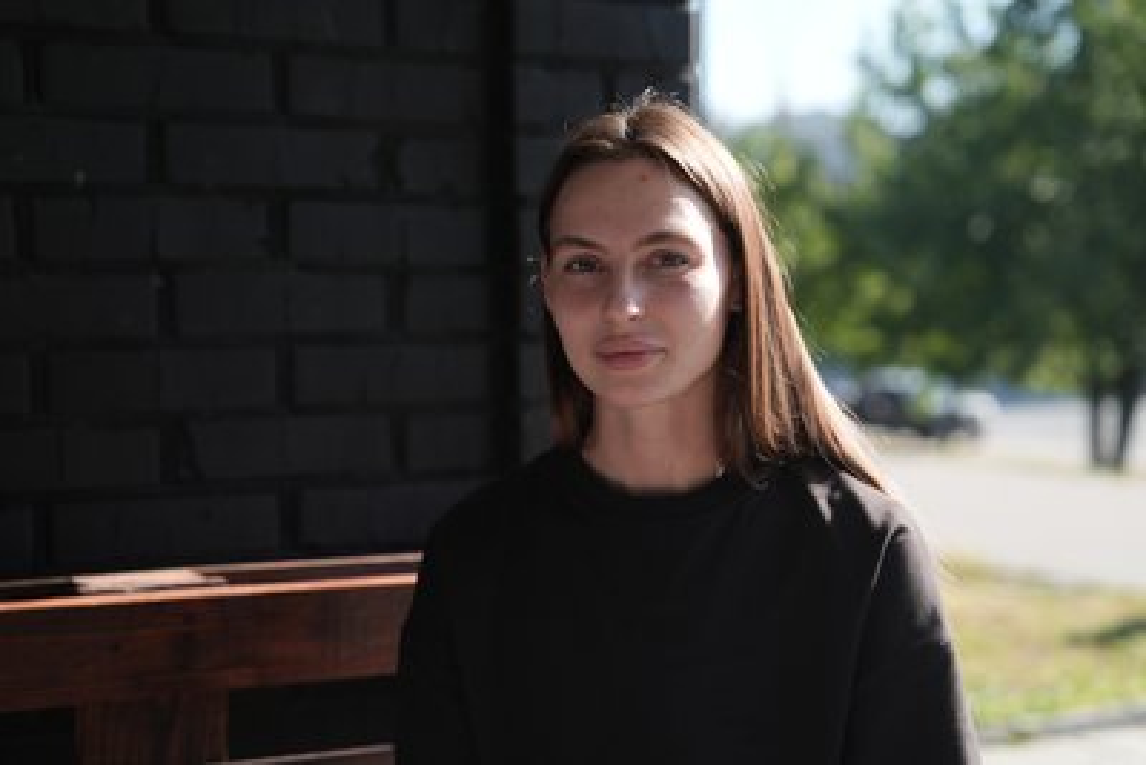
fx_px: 1911
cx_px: 573
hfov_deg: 33.4
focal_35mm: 60
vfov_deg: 22.6
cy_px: 382
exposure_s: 1/160
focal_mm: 60
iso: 200
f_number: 2.8
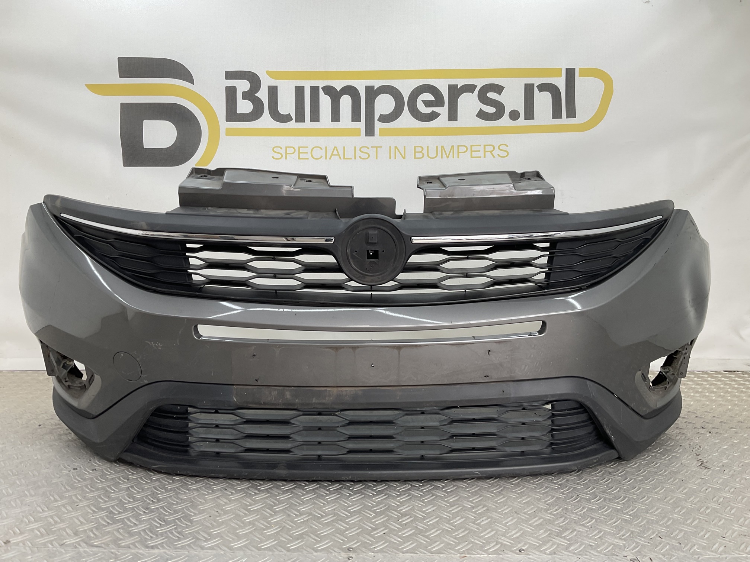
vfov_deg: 48.2
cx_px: 375
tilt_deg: -6.9
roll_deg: -1.3
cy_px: 281
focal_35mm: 29
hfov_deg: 61.7
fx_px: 628
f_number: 1.8
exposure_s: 1/100
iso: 20
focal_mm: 3
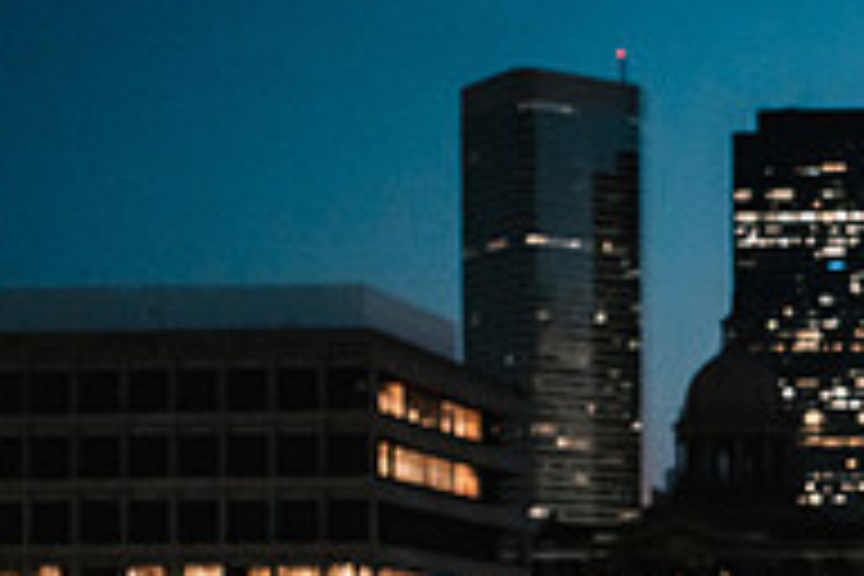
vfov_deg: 12.2
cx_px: 1130
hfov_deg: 17.6
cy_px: 758
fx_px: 2616
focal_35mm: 109
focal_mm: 35
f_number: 2.8
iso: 3200
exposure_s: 1/125
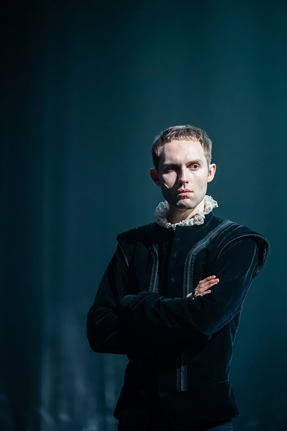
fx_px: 1913
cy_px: 216
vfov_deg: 12.8
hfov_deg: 8.6
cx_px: 144
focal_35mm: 160
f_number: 2.8
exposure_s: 1/320
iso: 3200
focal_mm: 160
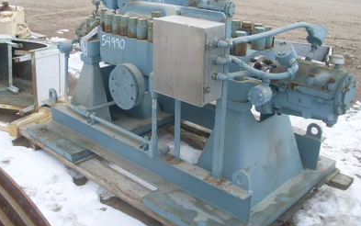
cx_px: 181
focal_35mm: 41
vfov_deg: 31.3
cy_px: 115
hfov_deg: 48.2
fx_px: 404
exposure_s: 1/90
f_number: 7.7
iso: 80
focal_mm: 6.3
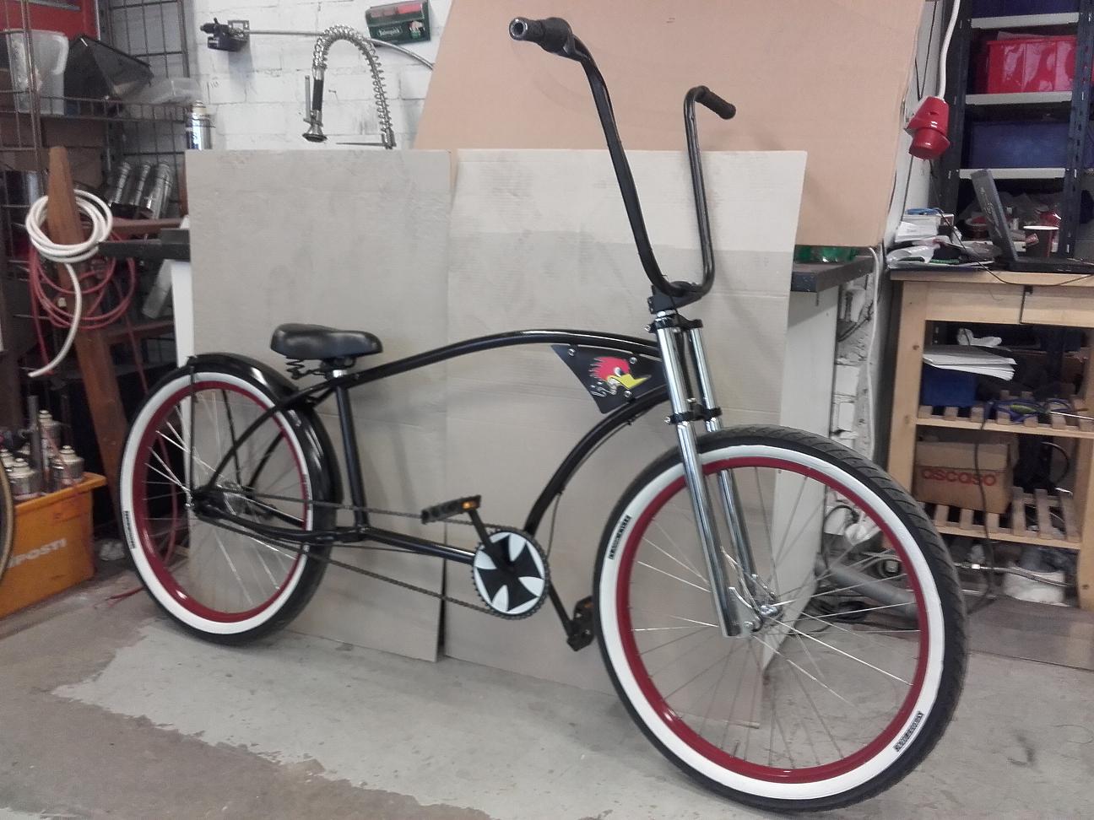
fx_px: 980
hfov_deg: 58.4
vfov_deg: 45.4
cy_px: 410
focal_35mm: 31
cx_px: 547
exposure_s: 1/33
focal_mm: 3.3
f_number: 2.2
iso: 90
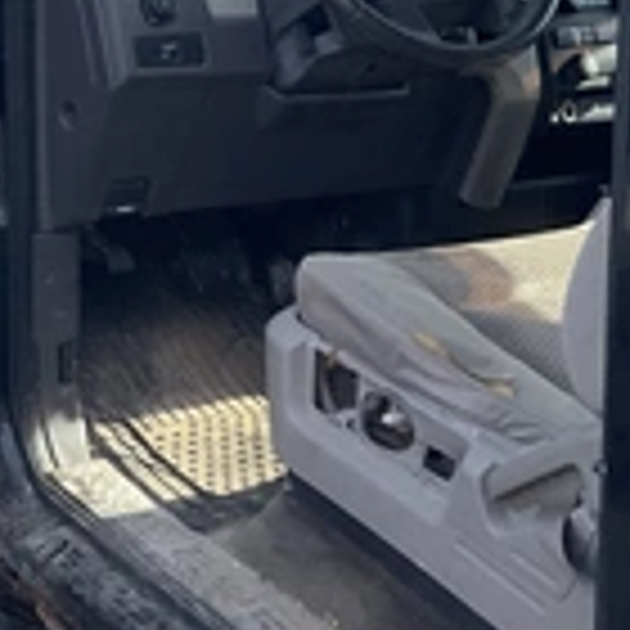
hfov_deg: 22.5
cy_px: 72
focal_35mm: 73
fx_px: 1503
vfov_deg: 23.1
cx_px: -36
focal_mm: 3
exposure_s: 1/465
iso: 25
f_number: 1.8
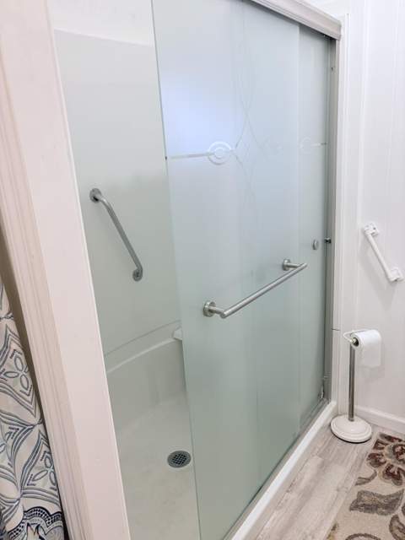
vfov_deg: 67.3
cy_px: 270
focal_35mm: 26
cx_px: 202
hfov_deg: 53.1
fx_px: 406
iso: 100
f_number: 1.6
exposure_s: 1/60
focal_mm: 5.96
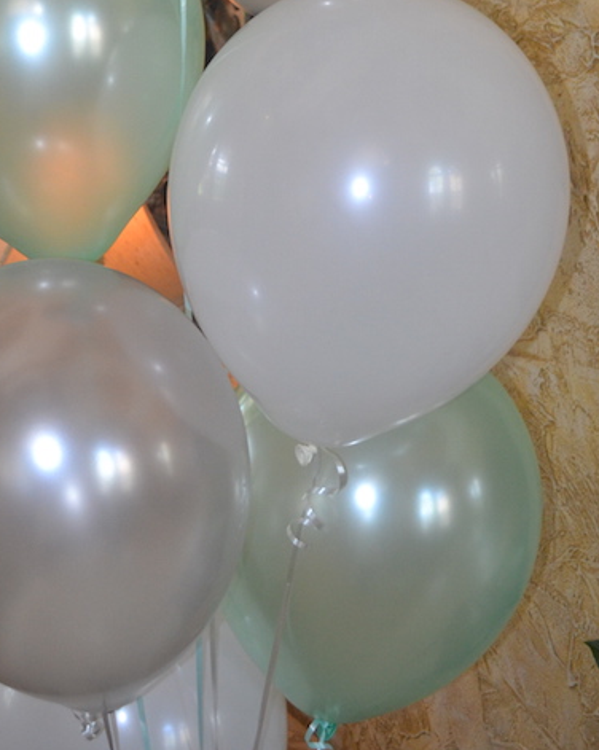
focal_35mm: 70
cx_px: 162
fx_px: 1553
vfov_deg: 25.7
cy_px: -9
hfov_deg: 21.7
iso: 1000
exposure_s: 1/60
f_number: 4
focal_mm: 24
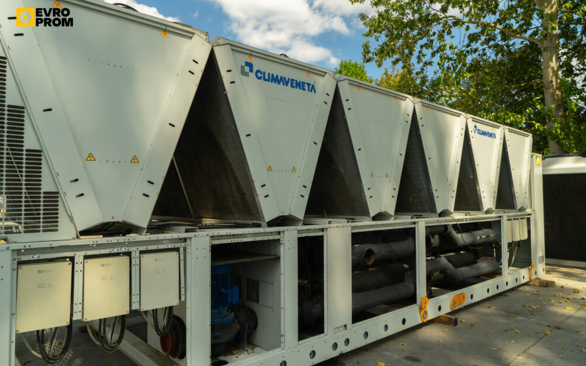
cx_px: 290
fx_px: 399
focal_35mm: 25
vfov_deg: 49.3
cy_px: 184
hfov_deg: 72.6
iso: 250
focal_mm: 24
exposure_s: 1/160
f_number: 7.1
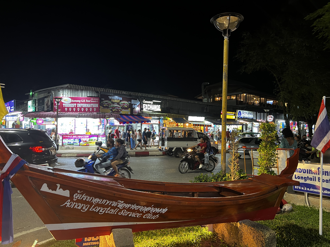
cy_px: 124
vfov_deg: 53.1
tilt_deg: +2.1
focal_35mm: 26
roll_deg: +0.0
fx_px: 248
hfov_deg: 67.3
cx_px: 165
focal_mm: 5.7
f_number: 1.5
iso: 400
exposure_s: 1/50
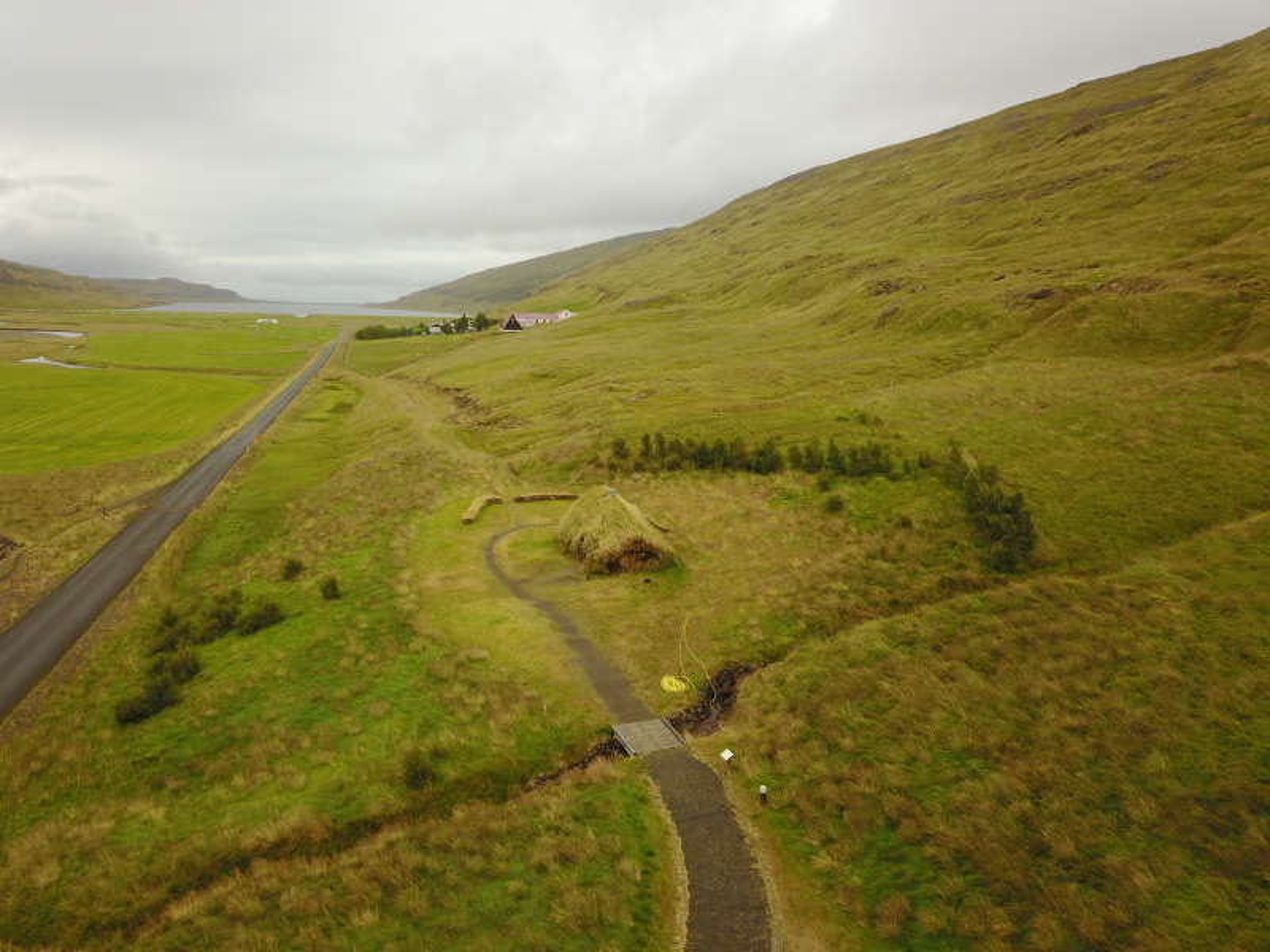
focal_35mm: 26
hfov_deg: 67.3
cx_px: 635
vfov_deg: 53.1
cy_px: 476
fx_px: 954
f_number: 2.2
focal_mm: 4.73
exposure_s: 1/50
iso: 165
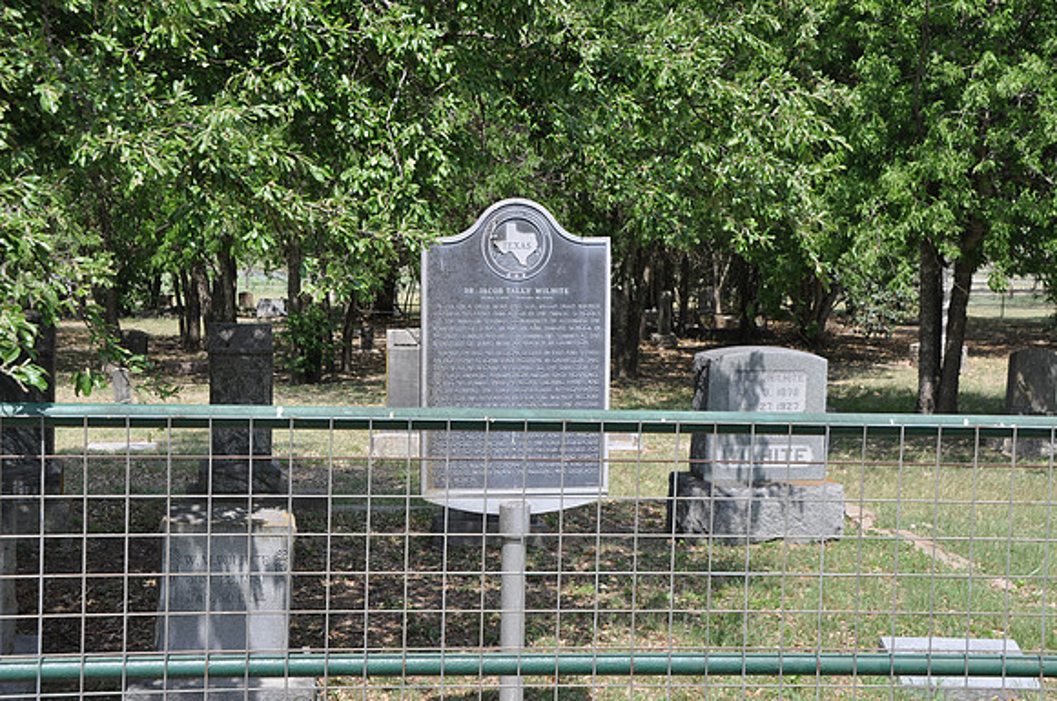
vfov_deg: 21.5
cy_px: 350
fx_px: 1847
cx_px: 528
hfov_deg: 31.9
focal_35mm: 63
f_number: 7.1
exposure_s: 1/200
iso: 200
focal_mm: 42
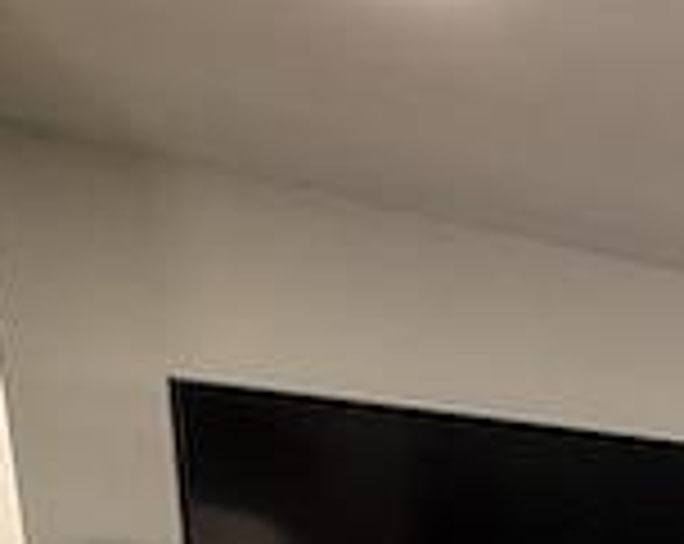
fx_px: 1818
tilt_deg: -9.2
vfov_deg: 14.1
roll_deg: -1.0
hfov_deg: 14.2
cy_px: 1106
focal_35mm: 90
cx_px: 1660
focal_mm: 2.22
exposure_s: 1/60
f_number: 2.2
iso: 320
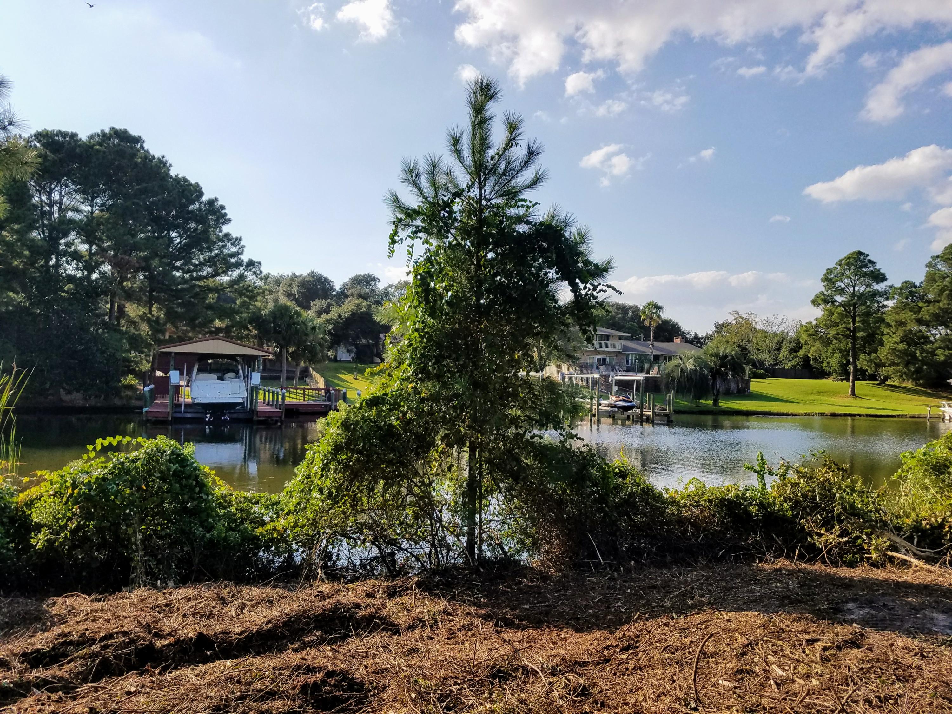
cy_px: 357
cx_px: 476
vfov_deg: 53.1
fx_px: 715
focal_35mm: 26
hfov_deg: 67.3
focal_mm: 4.2
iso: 50
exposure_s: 1/3891
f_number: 1.7
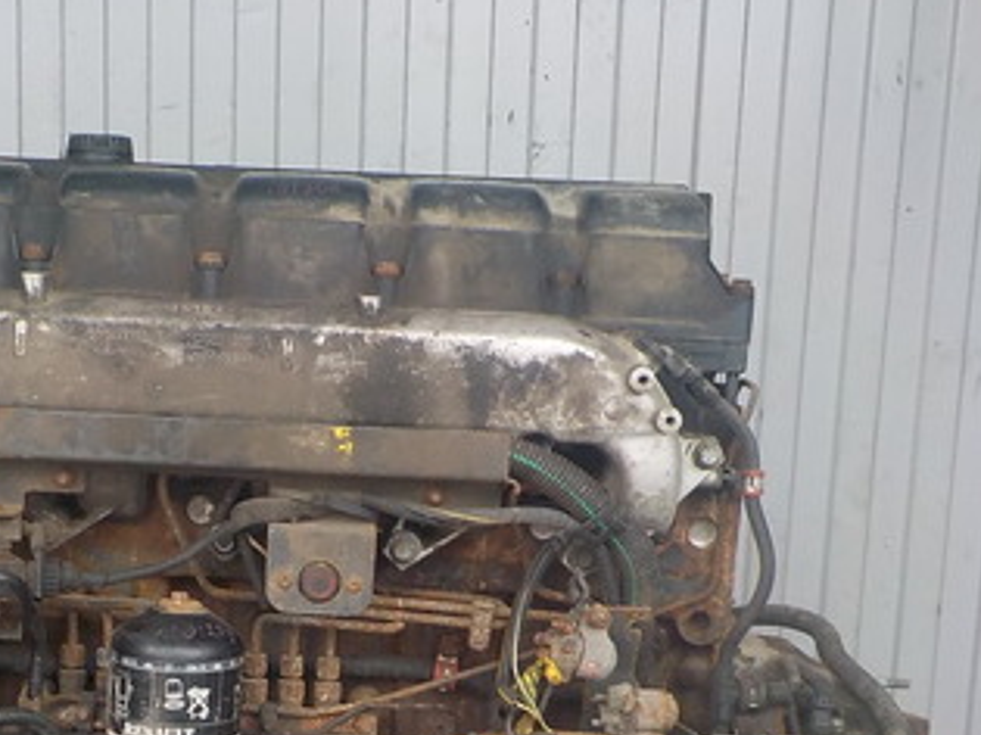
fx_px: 1728
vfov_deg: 23.3
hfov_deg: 31.2
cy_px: 679
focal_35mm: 61
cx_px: 262
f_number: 3.3
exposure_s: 1/30
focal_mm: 4.1
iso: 220
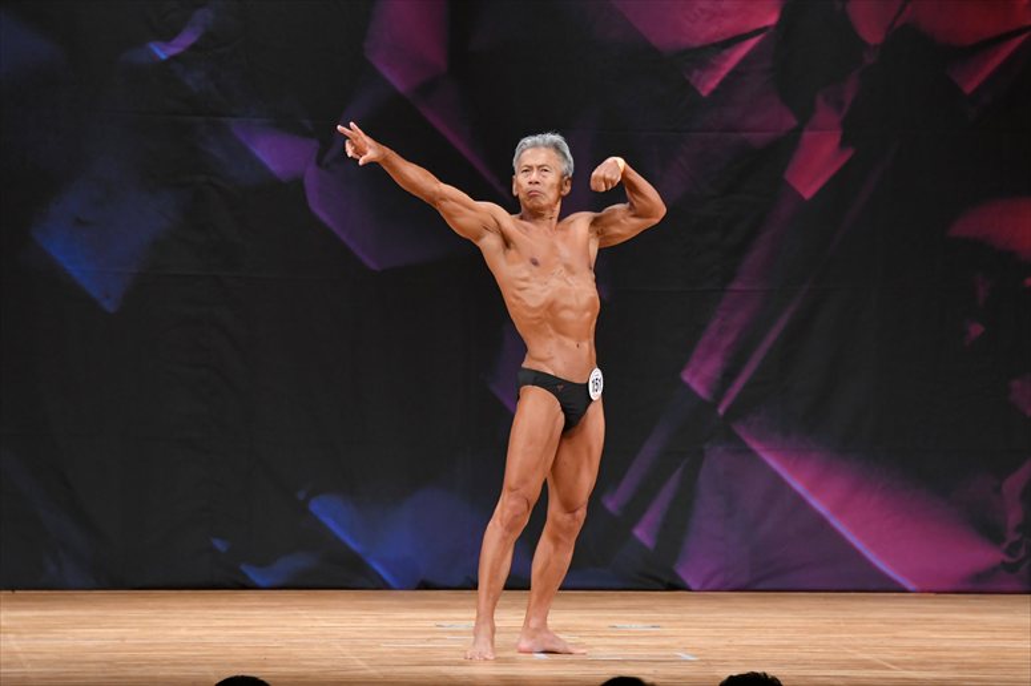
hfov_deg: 8.6
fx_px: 6870
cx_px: 516
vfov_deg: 5.7
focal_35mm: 240
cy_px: 343
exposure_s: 1/400
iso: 3200
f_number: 5.6
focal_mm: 160
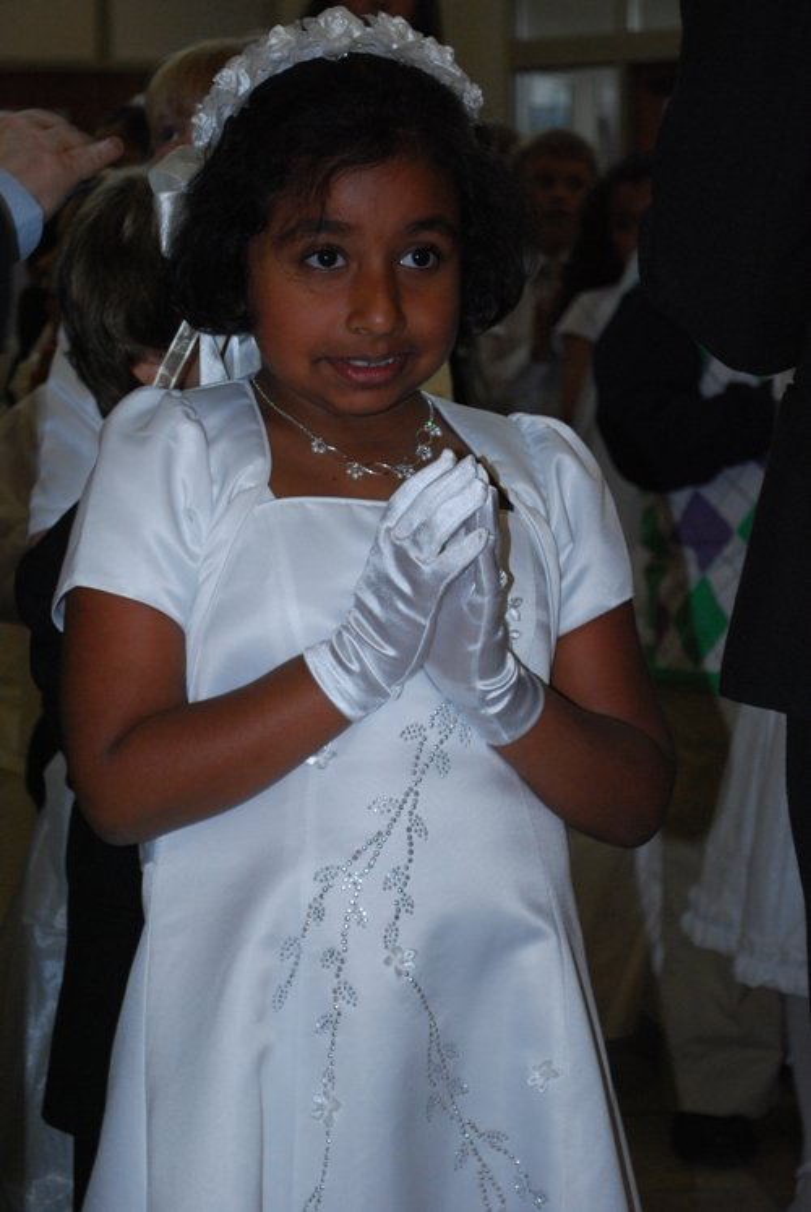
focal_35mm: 82
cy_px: 606
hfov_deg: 16.6
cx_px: 406
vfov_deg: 24.6
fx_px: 2780
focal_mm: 55
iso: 800
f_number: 5.6
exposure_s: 1/60
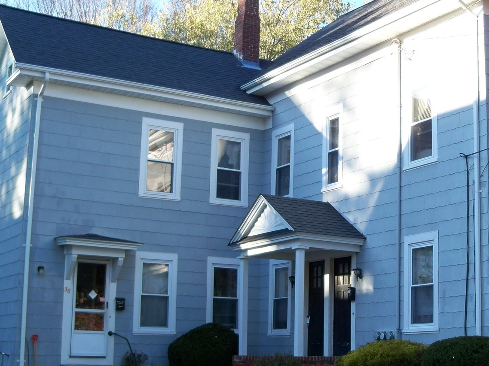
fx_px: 890
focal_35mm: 63
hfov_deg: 29.9
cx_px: 400
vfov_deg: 23.3
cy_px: 181
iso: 64
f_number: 3.5
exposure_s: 1/100
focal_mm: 6.2
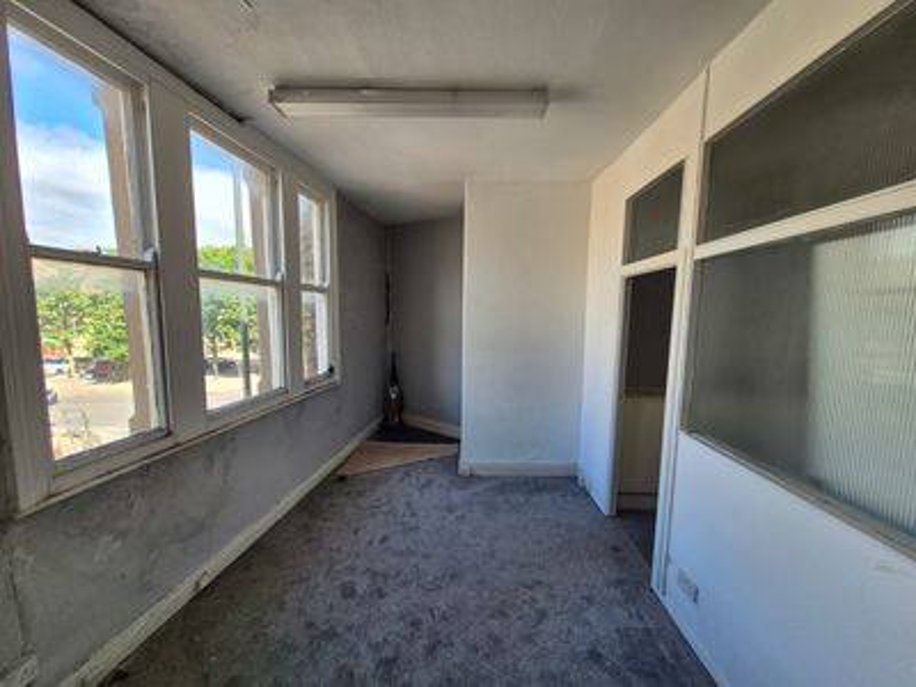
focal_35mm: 13
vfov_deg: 89.9
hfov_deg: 106.2
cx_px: 458
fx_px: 344
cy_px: 344
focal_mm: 1.74
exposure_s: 1/242
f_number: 2.2
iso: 50
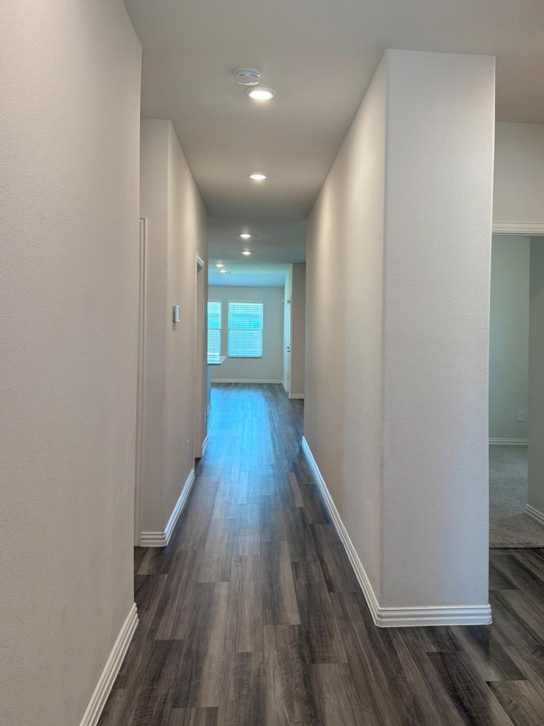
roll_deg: -0.4
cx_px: 320
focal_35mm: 31
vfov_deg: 58.3
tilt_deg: -1.1
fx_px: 649
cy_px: 332
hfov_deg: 45.3
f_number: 1.78
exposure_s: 1/134
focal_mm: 6.76
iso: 160
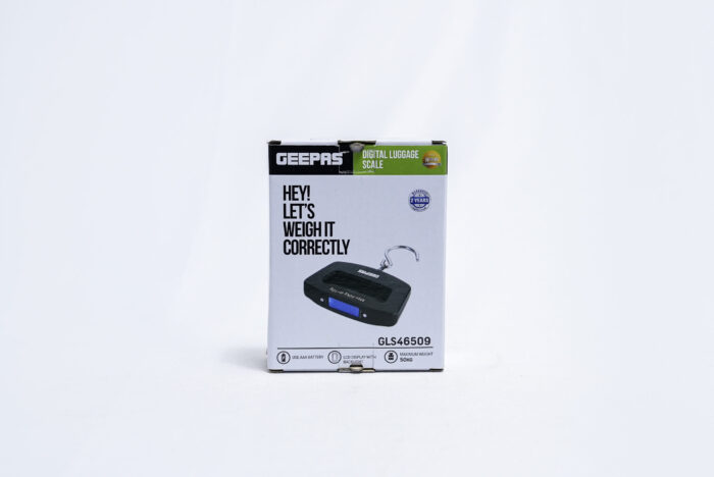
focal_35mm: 70
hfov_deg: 28.8
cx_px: 357
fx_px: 1389
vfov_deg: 19.5
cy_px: 238
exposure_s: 1/200
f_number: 9
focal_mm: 70
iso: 3200
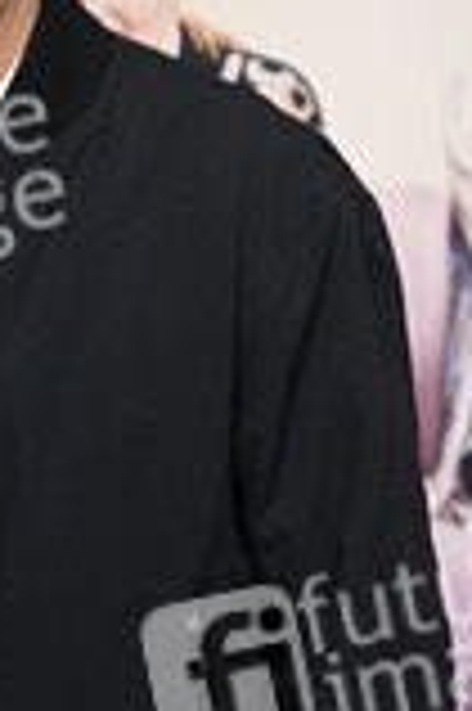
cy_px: 428
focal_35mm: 241
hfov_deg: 5.7
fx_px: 4750
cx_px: -36
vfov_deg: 8.5
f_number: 6.3
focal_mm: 95
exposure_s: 1/200
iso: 1250
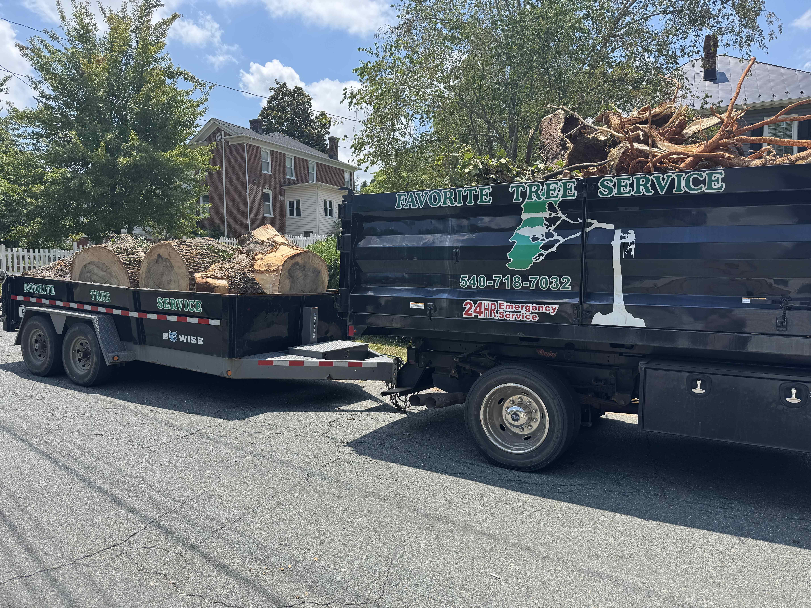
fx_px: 562
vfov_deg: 56.8
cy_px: 304
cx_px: 406
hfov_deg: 71.6
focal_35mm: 24
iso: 80
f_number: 1.78
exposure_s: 1/2331
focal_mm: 6.76
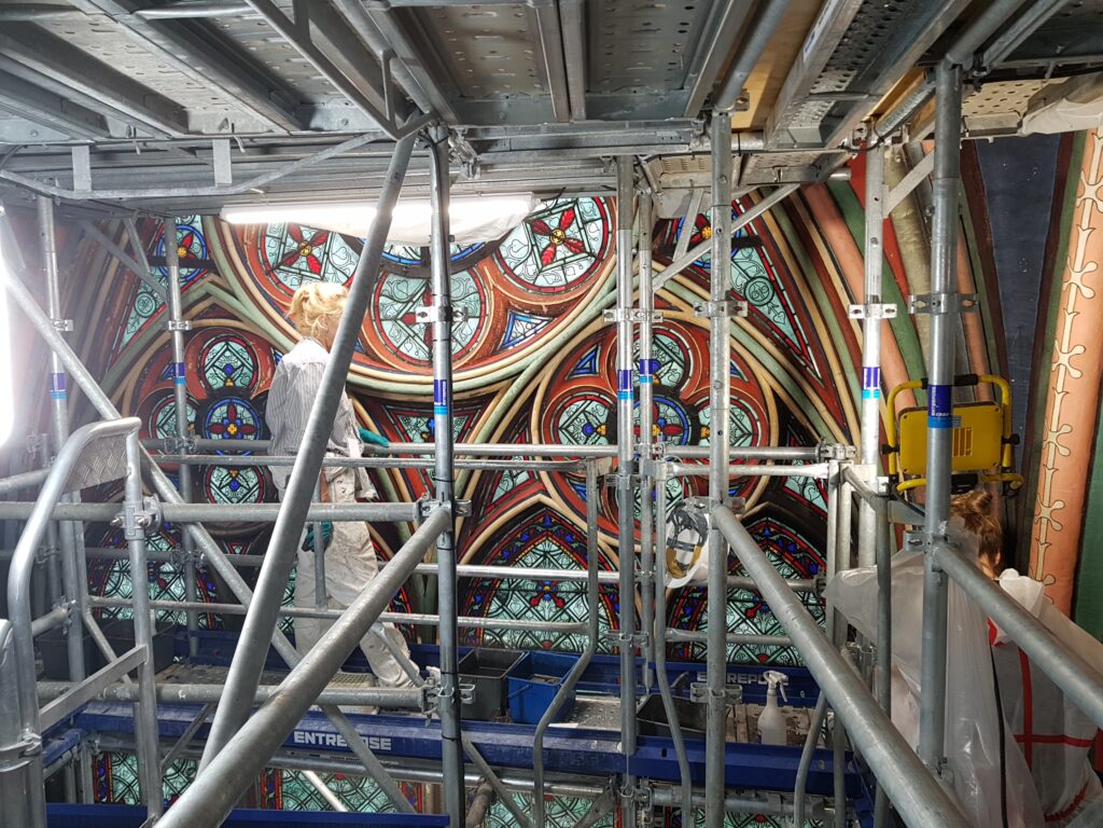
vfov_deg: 53.1
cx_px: 552
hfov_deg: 67.3
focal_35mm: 26
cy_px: 414
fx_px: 828
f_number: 1.7
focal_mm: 4.2
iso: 80
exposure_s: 1/50
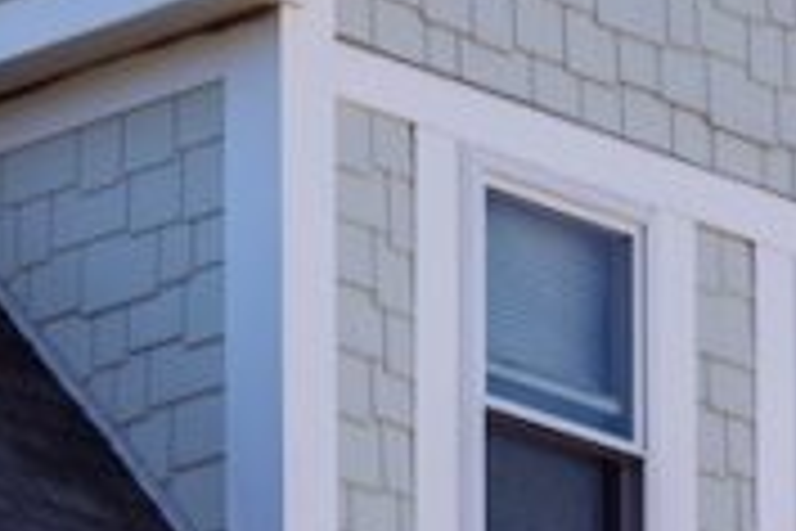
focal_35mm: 478
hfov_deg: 4.3
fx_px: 10566
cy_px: 358
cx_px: -85
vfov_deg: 2.9
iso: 200
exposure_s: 1/500
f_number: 8
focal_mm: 55
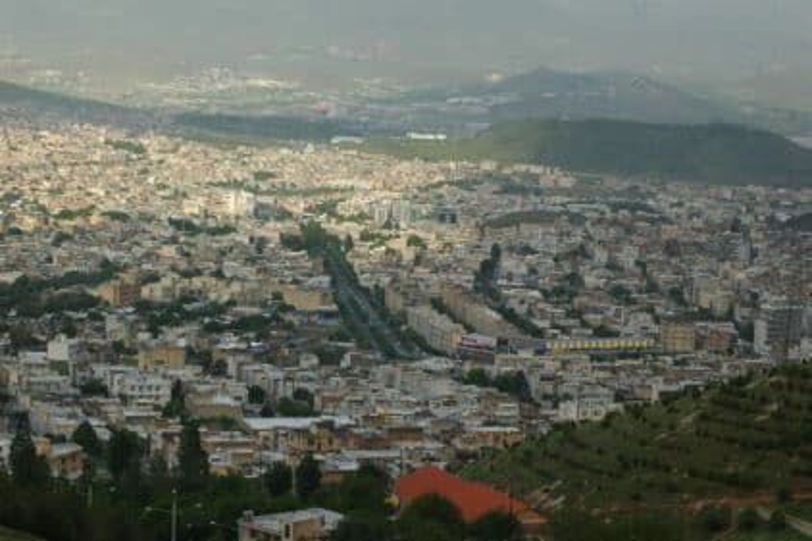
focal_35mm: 105
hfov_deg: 19.5
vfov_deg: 13.0
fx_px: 2367
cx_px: 406
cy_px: 270
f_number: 9
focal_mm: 70
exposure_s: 1/125
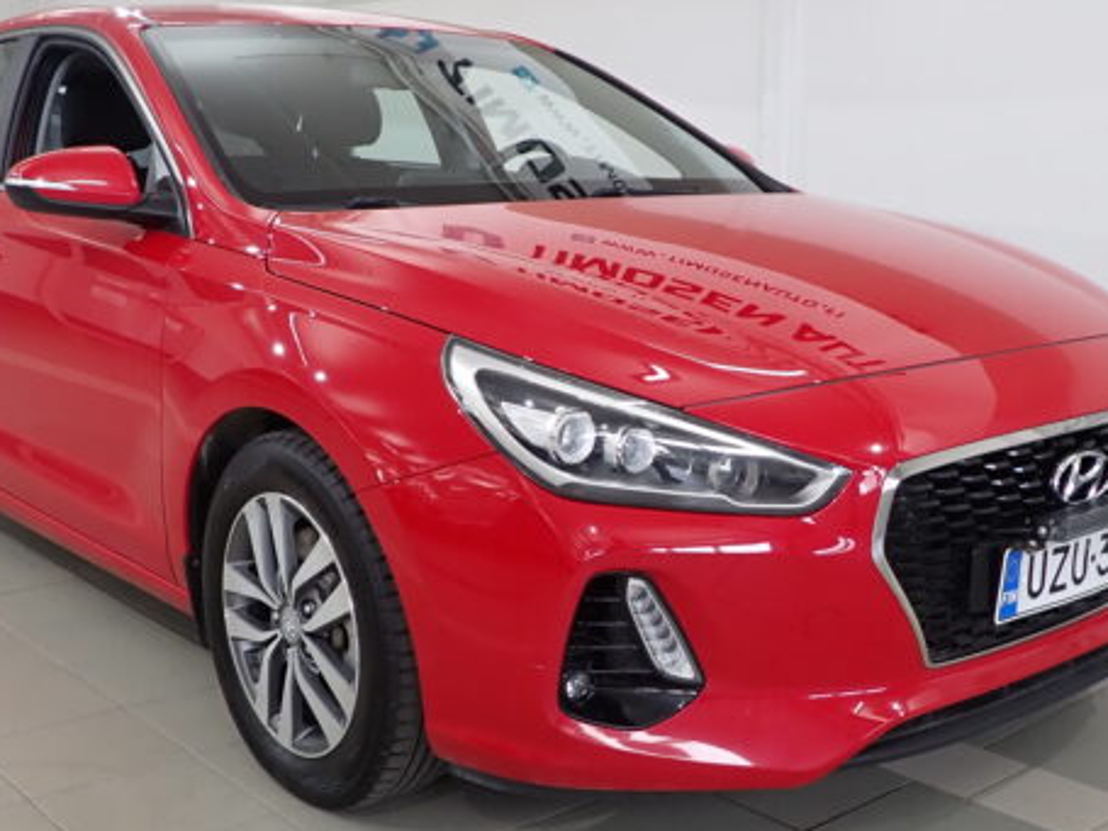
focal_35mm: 44
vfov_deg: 32.9
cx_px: 555
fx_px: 1408
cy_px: 397
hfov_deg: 43.0
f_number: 2
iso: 100
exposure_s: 1/60
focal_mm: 4.5
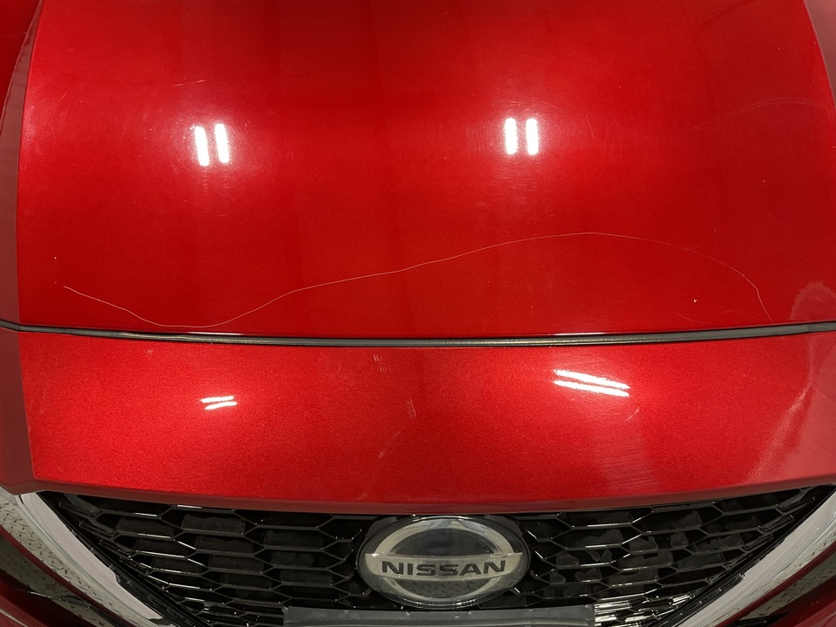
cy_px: 314
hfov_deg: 61.7
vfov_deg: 48.2
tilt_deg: -44.0
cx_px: 418
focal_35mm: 29
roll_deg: -2.1
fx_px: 700
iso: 125
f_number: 1.8
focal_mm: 3
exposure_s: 1/60
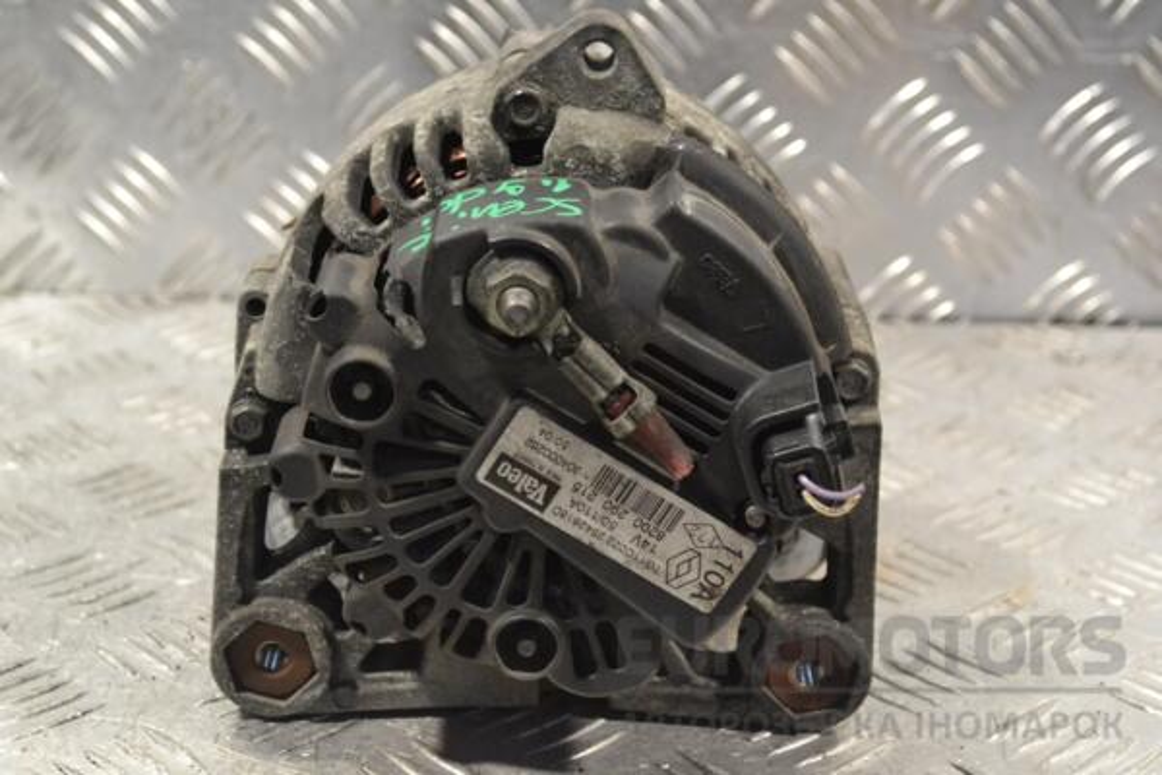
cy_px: 388
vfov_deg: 19.7
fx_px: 2227
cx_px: 581
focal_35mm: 69
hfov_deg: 29.2
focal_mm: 46
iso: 3200
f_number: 7.1
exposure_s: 1/200
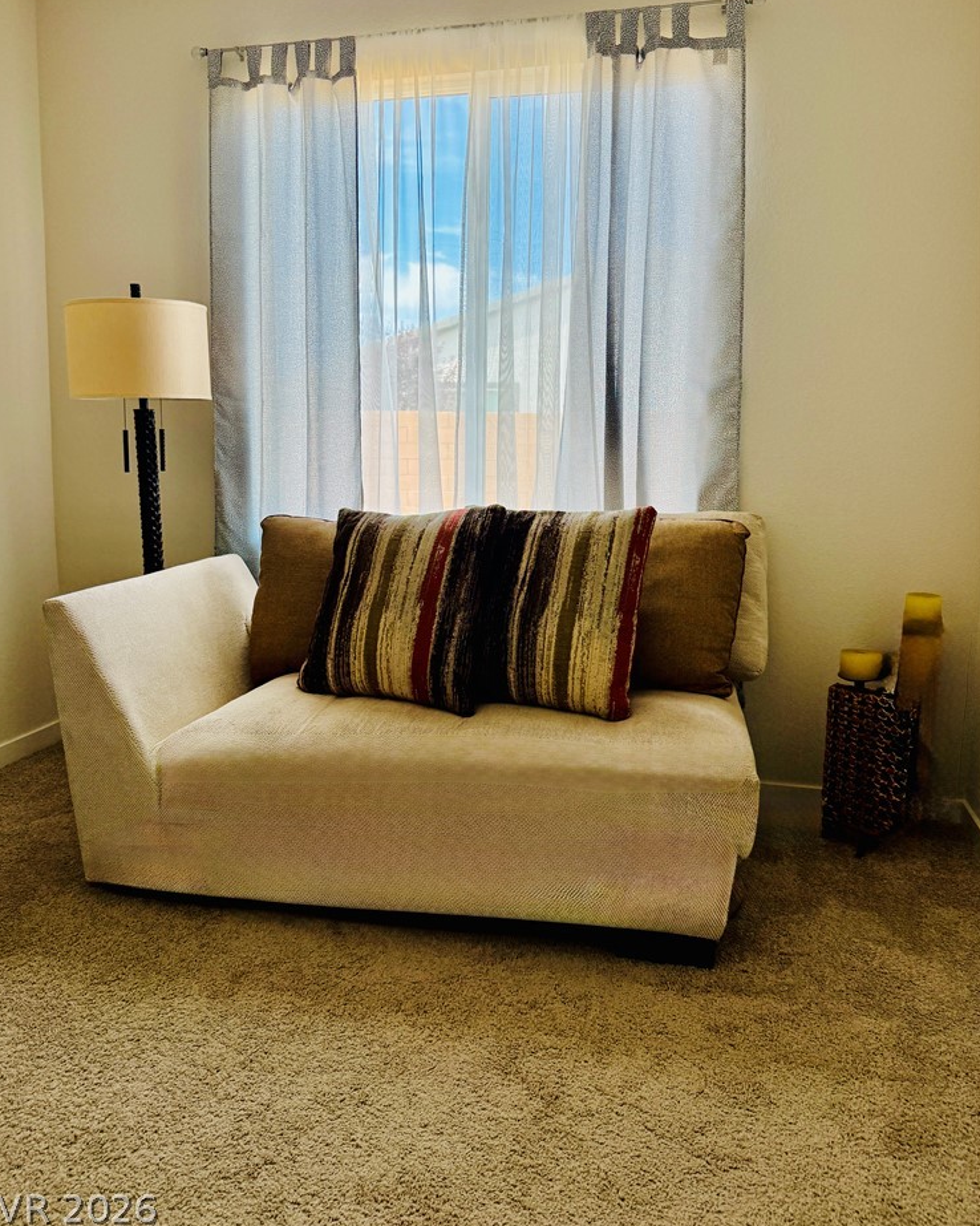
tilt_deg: -7.0
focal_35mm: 26
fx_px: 943
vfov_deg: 65.9
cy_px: 559
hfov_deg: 54.9
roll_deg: -1.5
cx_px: 475
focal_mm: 6.76
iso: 125
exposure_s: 1/237
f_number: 1.78
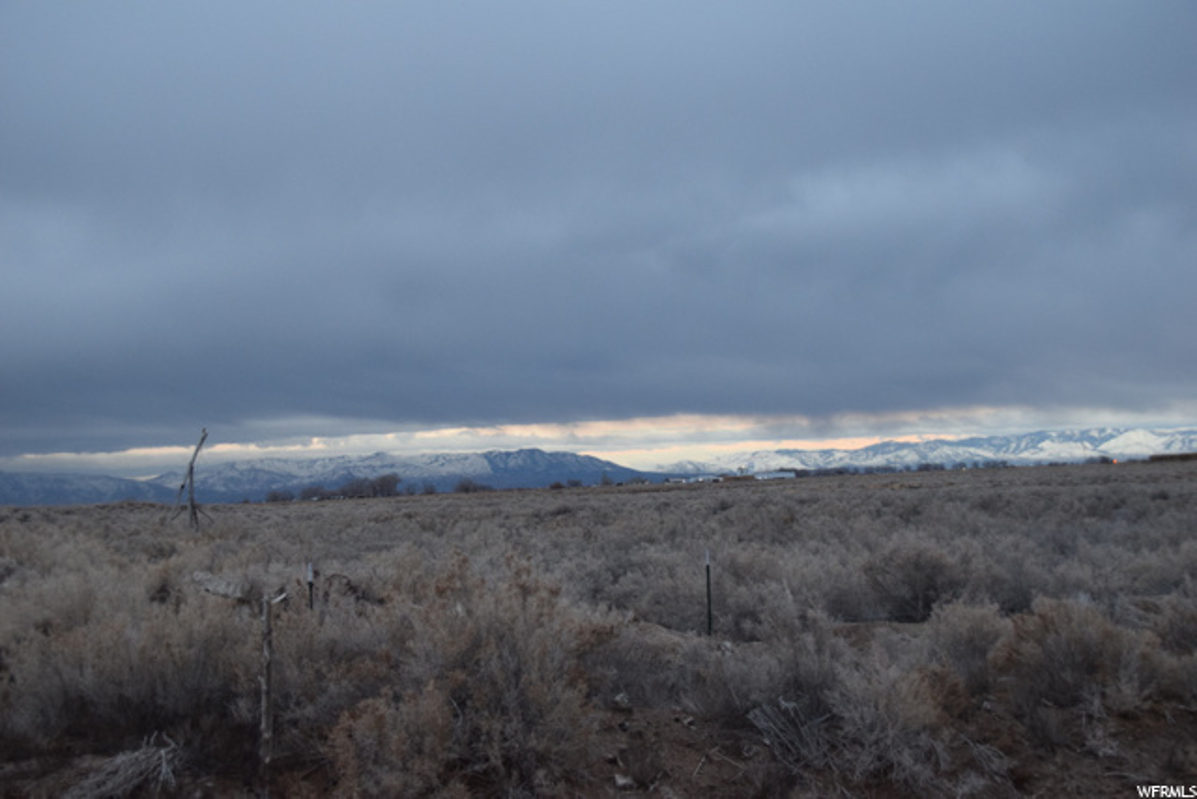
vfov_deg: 26.5
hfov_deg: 38.9
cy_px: 400
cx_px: 598
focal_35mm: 51
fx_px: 1696
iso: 1400
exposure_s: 1/60
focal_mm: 34
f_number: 4.5
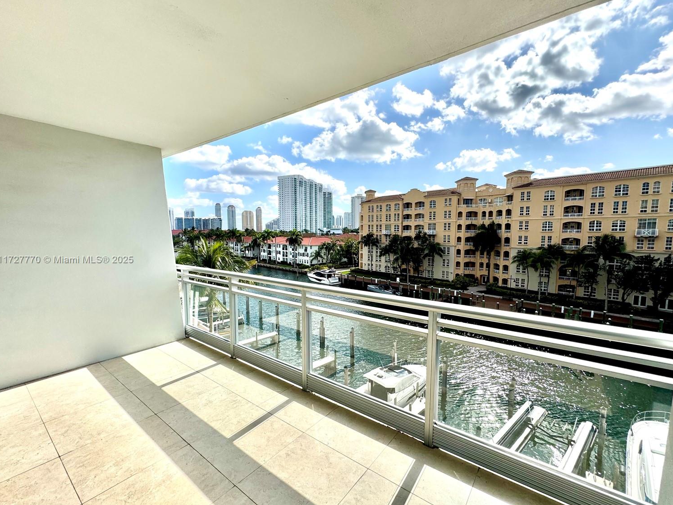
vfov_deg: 81.7
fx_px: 292
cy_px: 260
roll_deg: -0.1
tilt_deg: -5.4
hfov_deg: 98.1
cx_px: 349
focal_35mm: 15
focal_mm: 2.22
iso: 50
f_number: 2.2
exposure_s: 1/3546
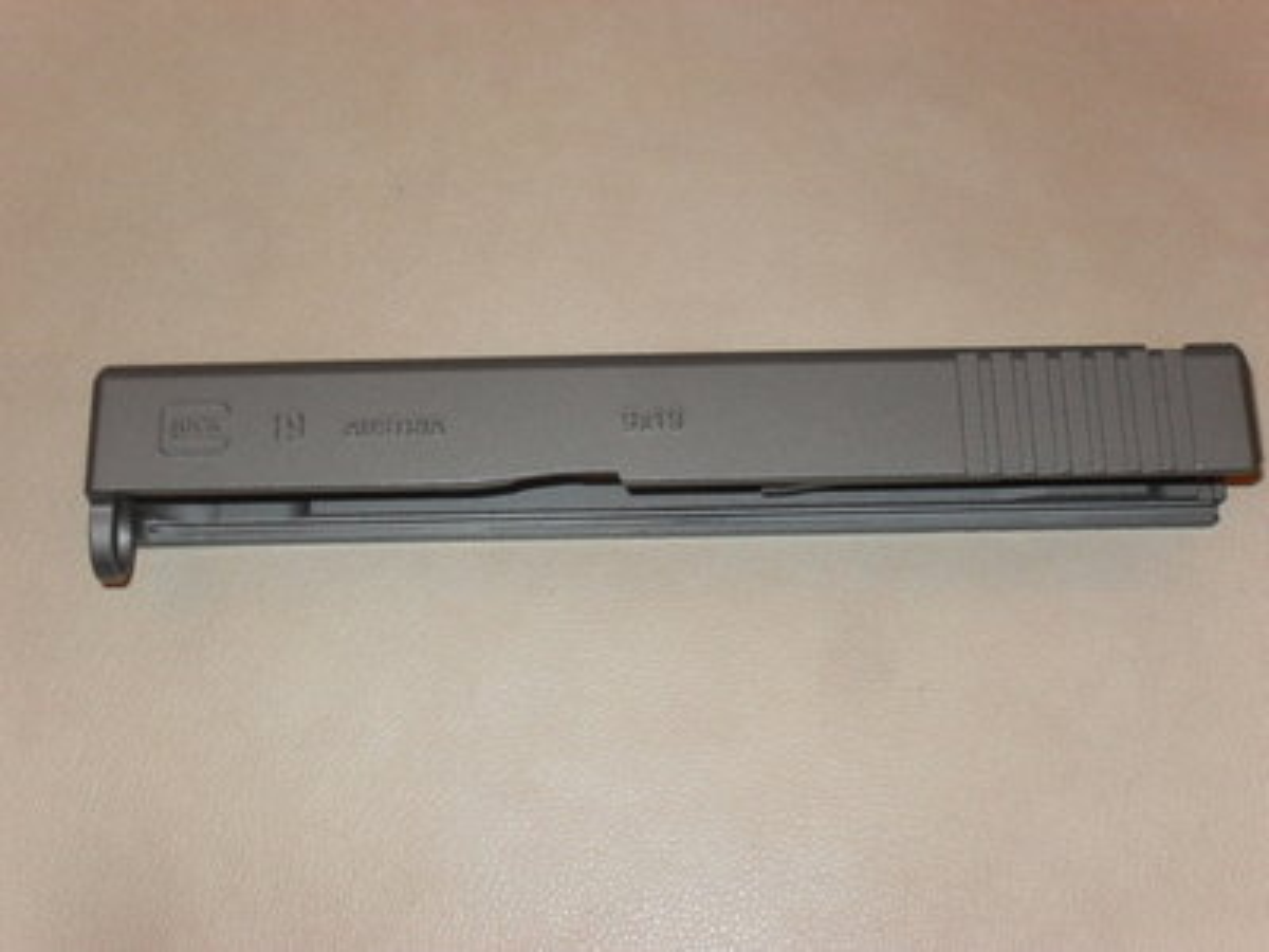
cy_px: 476
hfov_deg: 32.2
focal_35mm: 60
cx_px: 634
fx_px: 2200
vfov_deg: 24.4
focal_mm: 10.5
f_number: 3.7
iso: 200
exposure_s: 1/45
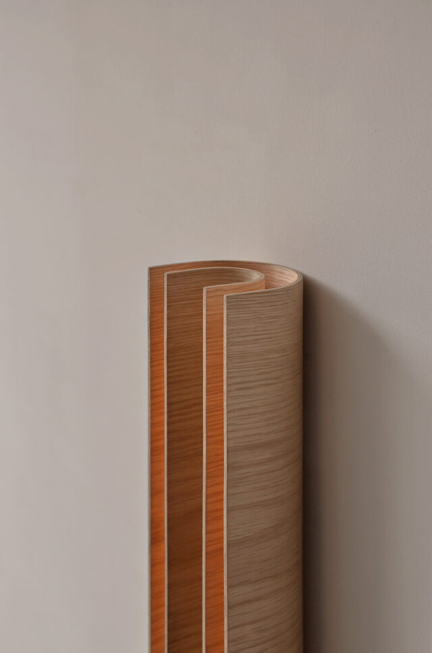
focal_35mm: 51
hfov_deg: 26.4
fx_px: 922
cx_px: 216
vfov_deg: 39.0
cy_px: 326
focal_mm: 34
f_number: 8
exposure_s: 1/400
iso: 640
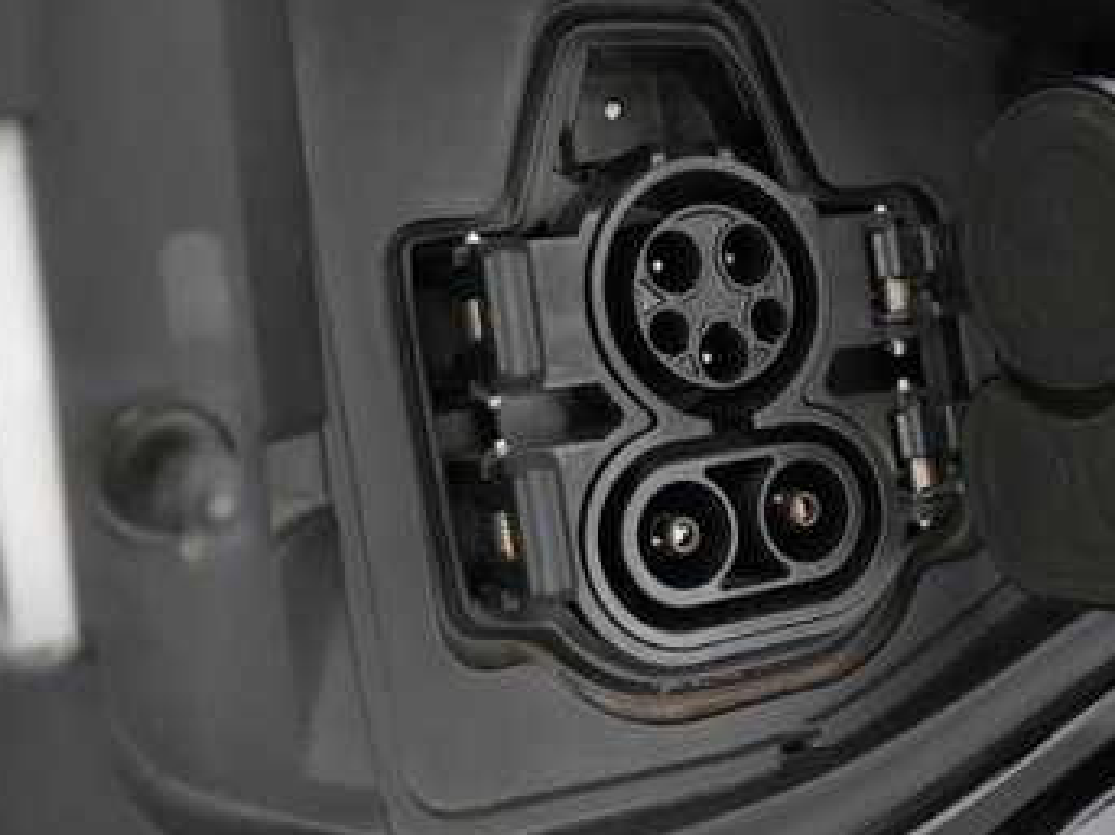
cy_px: 396
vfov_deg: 33.6
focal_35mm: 43
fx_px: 1385
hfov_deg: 43.5
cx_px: 709
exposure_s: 1/250
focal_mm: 24
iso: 12800
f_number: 2.8
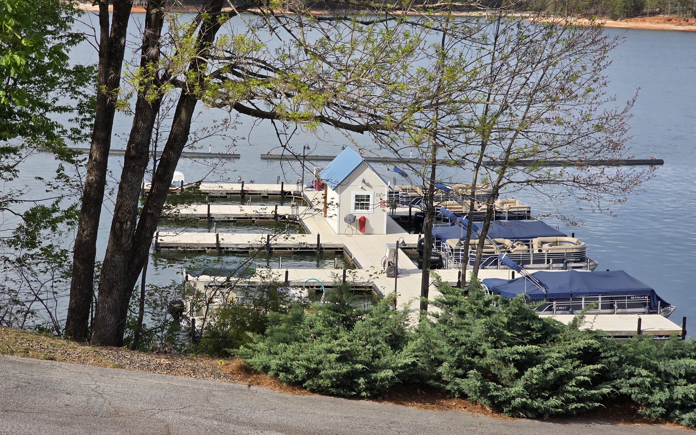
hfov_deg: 27.8
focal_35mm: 74
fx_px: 1404
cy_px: 207
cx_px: 347
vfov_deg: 17.6
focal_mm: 7.9
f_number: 2.4
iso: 50
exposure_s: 1/1951
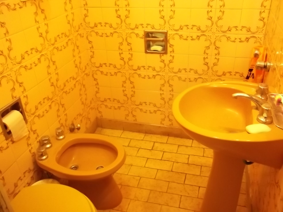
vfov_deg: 44.2
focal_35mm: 32
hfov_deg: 56.8
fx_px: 262
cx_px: 142
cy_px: 106
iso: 320
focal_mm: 5.7
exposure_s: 1/8
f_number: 2.9
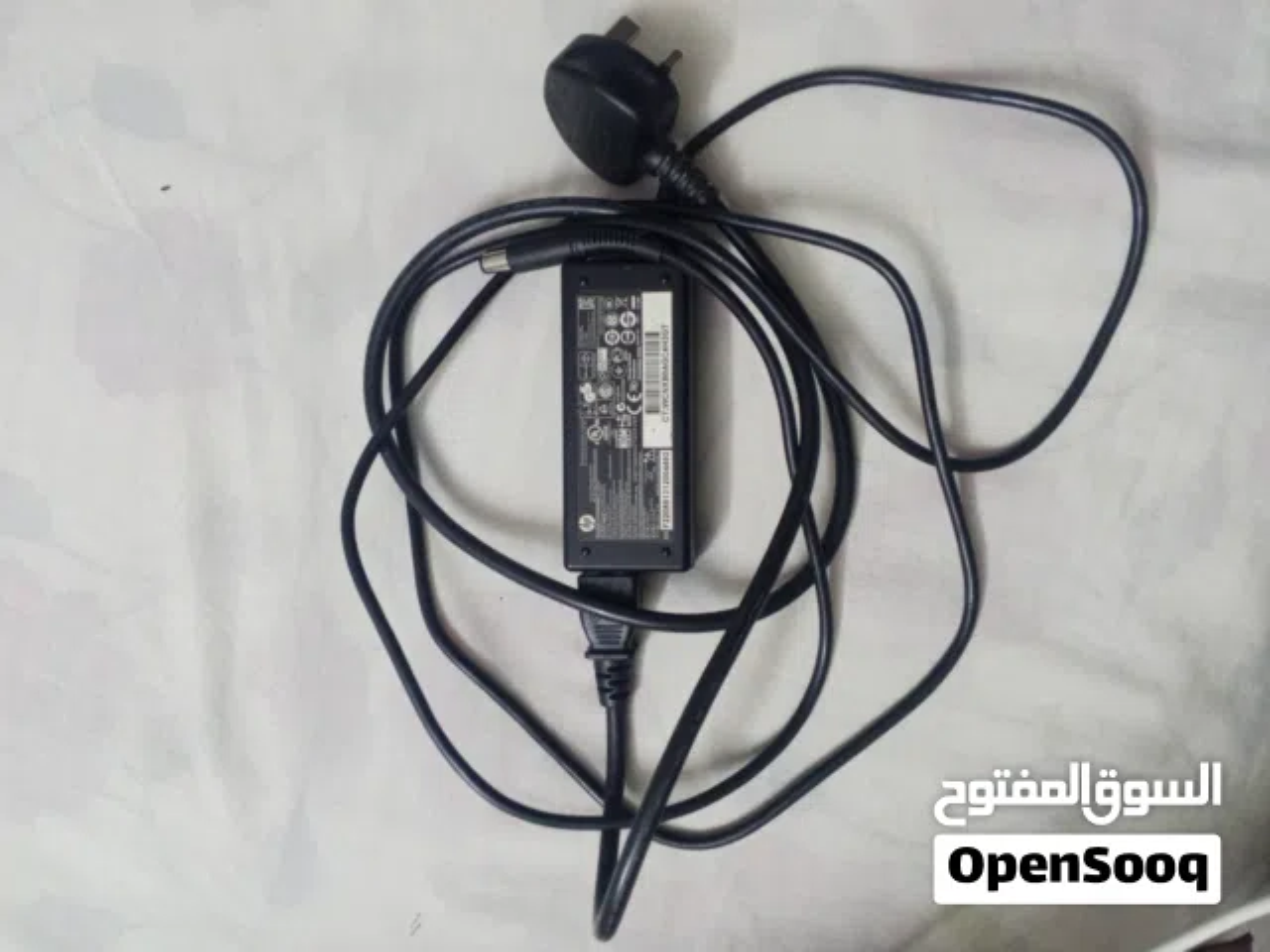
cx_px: 635
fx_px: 991
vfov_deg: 51.4
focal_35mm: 27
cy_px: 476
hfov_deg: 65.3
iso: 1844
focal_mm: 4.19
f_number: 1.6
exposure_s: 1/33.3
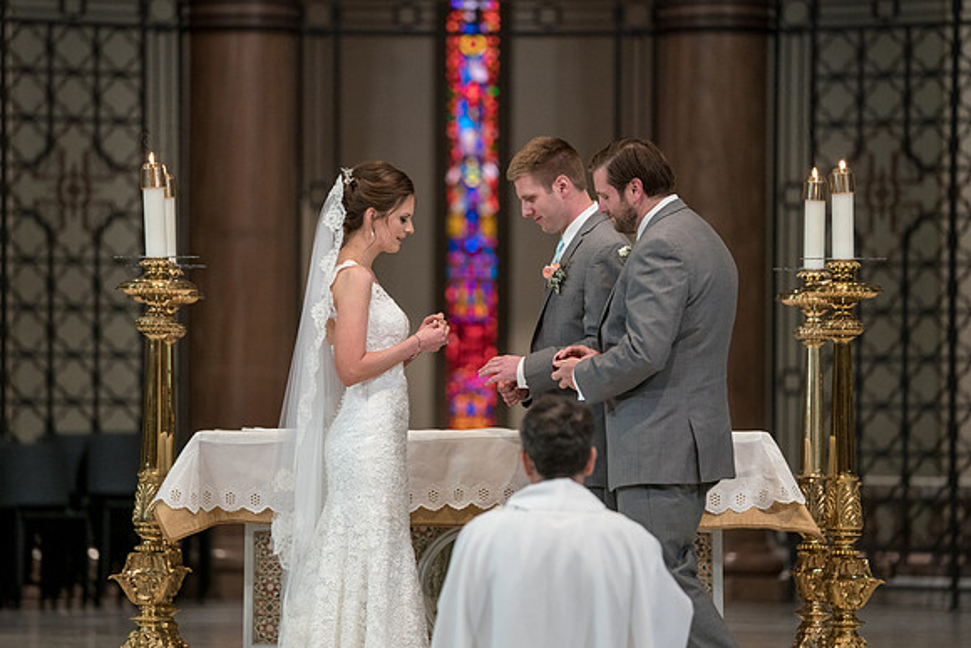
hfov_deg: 9.5
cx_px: 451
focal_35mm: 217
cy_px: 306
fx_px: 5853
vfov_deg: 6.3
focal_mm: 200
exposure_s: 1/200
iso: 2000
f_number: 2.8
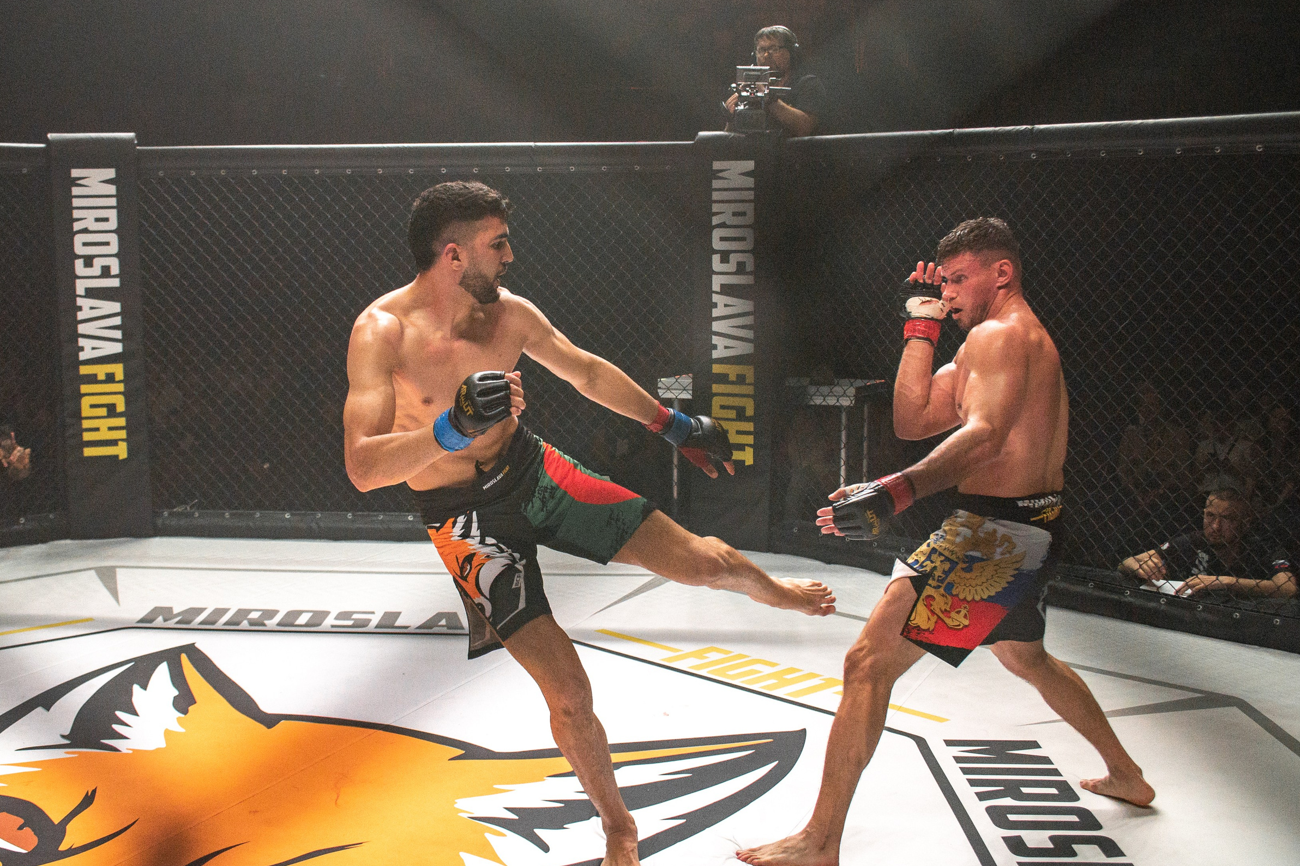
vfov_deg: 28.0
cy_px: 382
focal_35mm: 48
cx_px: 533
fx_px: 1733
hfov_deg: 41.0
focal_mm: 38
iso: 2000
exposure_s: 1/4000
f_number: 4
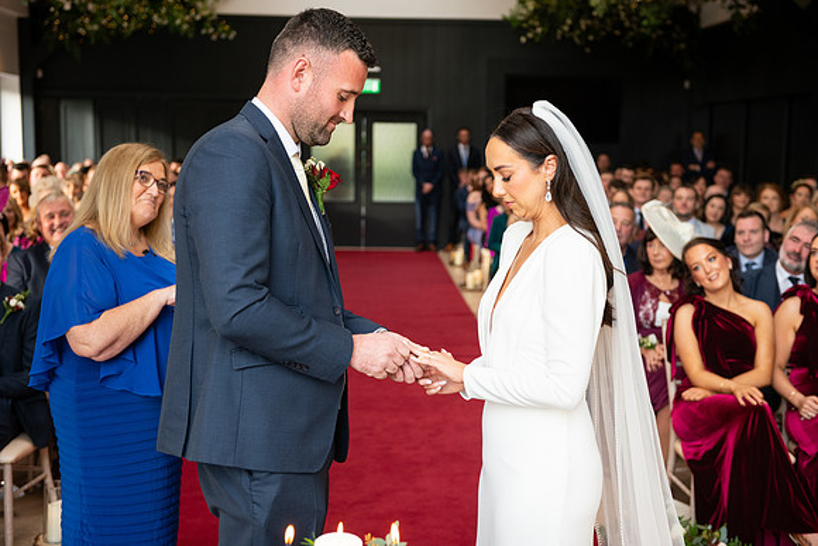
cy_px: 273
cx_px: 409
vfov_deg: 26.0
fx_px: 1182
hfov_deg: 38.2
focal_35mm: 52
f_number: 3.5
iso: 640
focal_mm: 52
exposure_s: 1/160
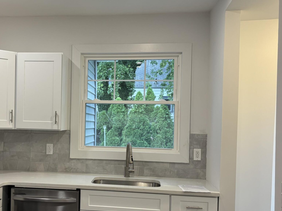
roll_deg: -2.3
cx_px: 91
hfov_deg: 43.2
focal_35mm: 43
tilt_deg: -0.1
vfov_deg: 33.5
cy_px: 124
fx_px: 350
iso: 125
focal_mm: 5.96
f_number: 1.6
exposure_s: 1/120
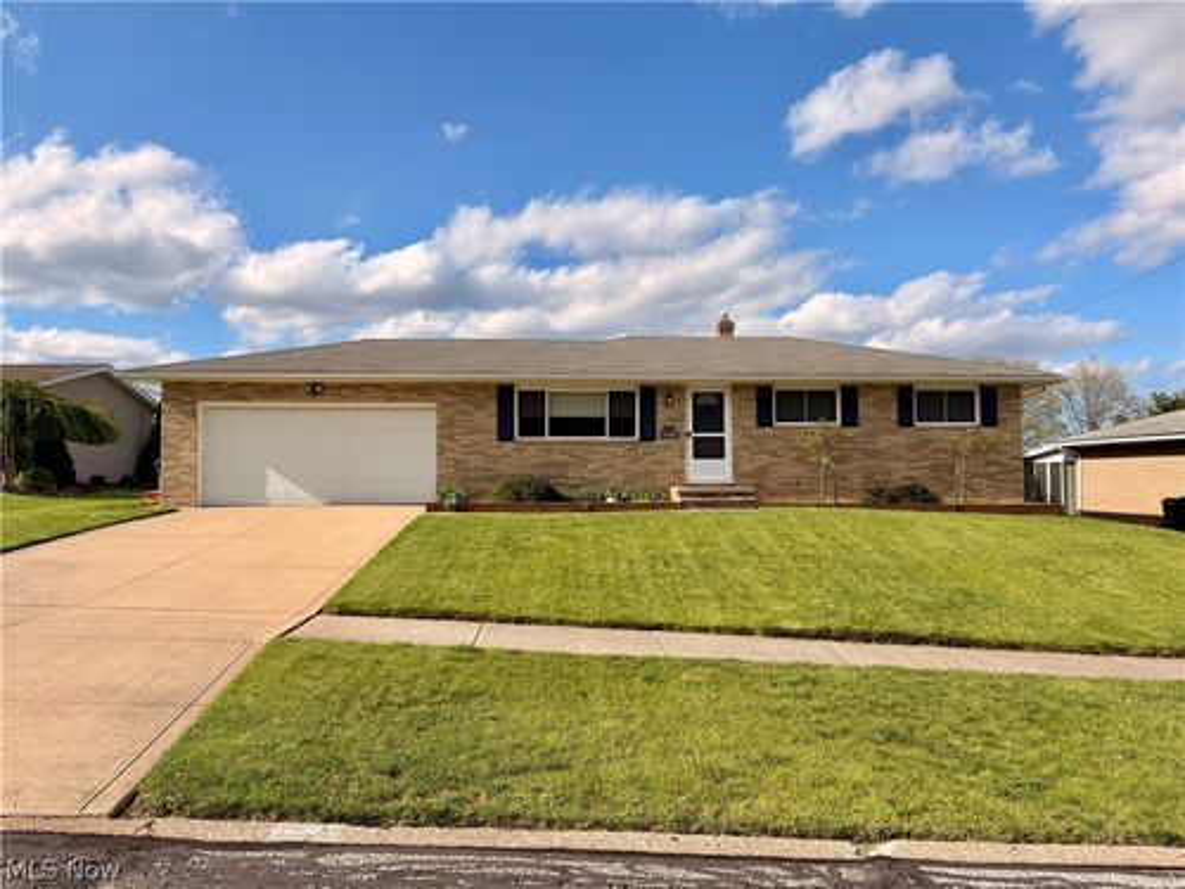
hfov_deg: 67.3
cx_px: 592
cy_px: 444
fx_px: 890
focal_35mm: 26
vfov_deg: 53.1
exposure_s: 1/3597
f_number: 1.6
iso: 32
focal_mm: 5.96
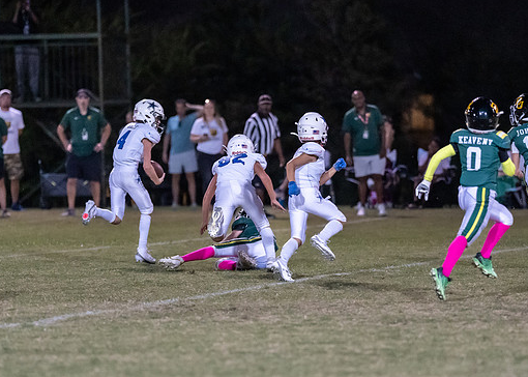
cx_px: 273
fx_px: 3838
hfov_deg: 7.9
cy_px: 213
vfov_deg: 5.6
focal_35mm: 256
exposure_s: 1/1000
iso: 4000
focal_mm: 135
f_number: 1.8
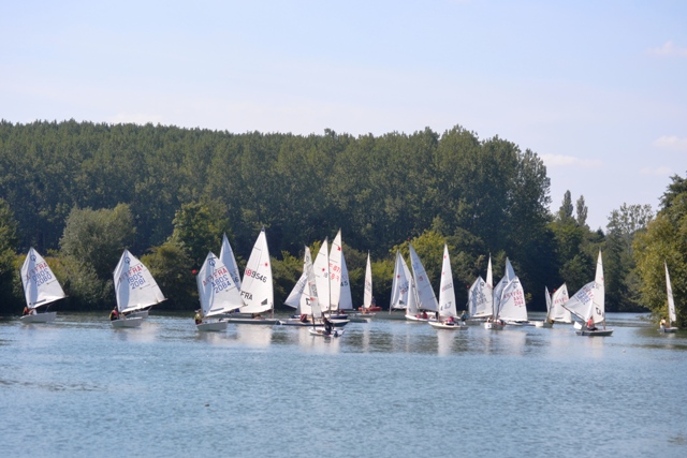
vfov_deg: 12.2
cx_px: 344
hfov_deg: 18.2
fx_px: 2147
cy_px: 229
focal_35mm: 112
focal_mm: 75
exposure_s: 1/500
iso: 100
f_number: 5.6
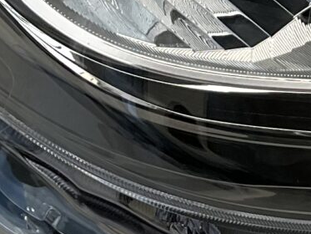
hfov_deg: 9.7
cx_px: 453
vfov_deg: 7.2
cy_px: -217
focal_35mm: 199
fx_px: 1788
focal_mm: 3
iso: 16
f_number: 1.8
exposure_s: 1/650
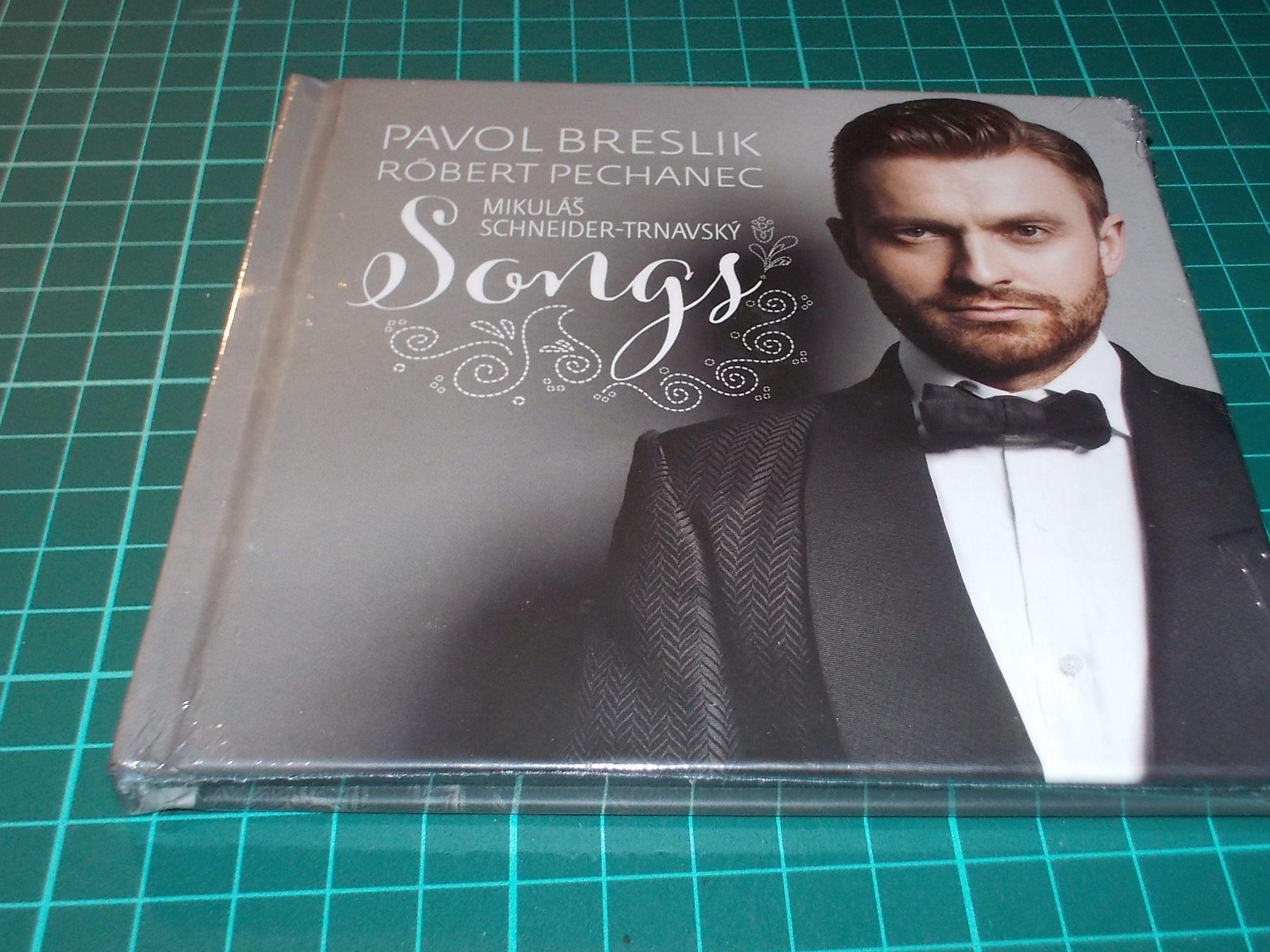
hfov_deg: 44.7
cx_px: 718
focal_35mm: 42
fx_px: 1541
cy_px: 496
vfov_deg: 34.3
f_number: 3.7
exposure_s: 1/30
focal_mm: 5.2
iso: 200
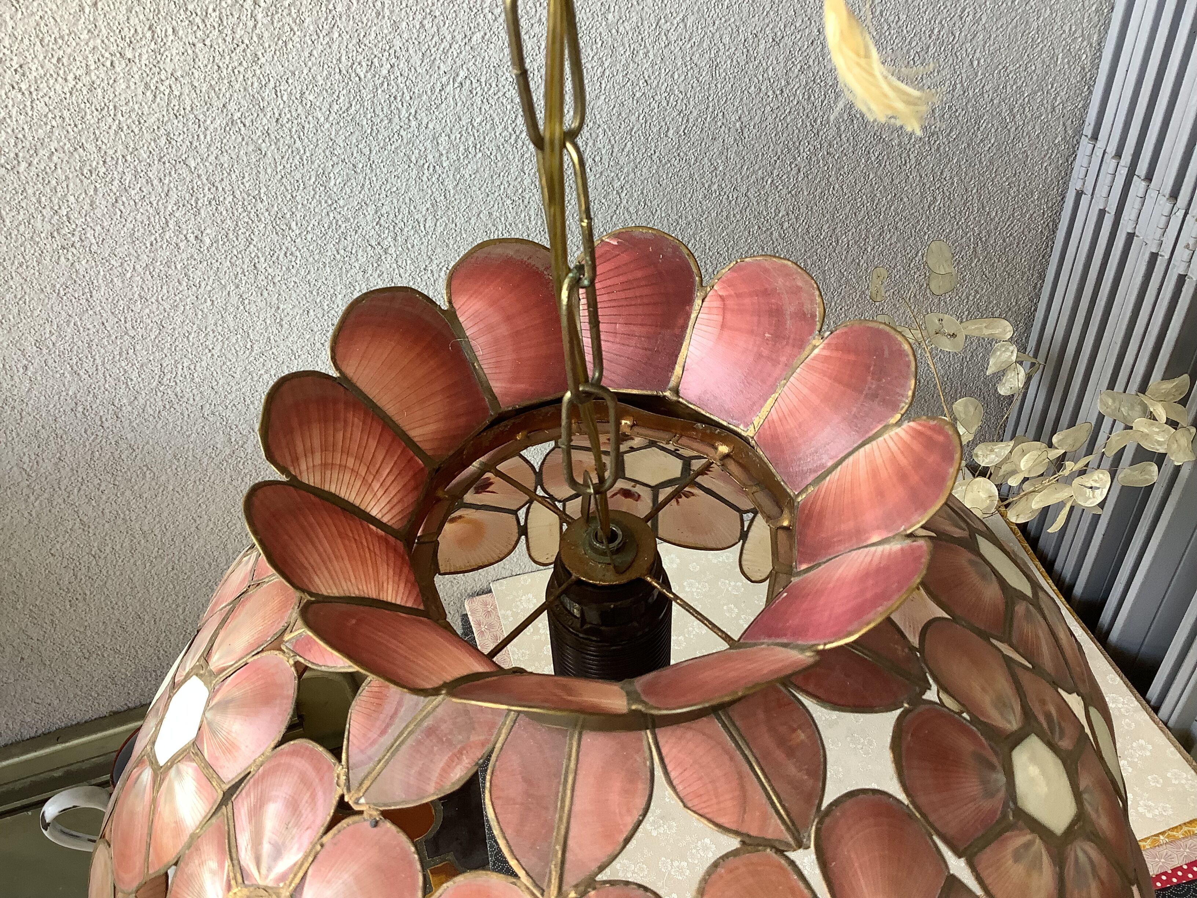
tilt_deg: -43.6
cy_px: 449
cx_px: 598
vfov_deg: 45.4
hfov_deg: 58.4
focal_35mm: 31
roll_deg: +4.2
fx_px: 1072
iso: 50
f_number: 2.4
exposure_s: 1/50
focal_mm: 3.3
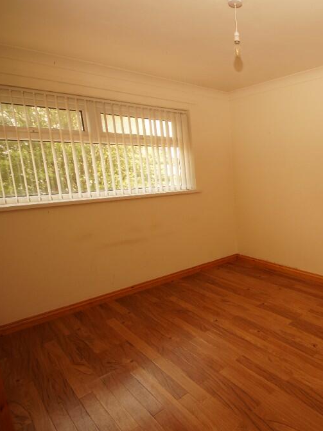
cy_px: 218
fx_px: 274
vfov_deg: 76.4
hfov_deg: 54.1
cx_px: 284
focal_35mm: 22
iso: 125
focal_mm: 10
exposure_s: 1/60
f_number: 4
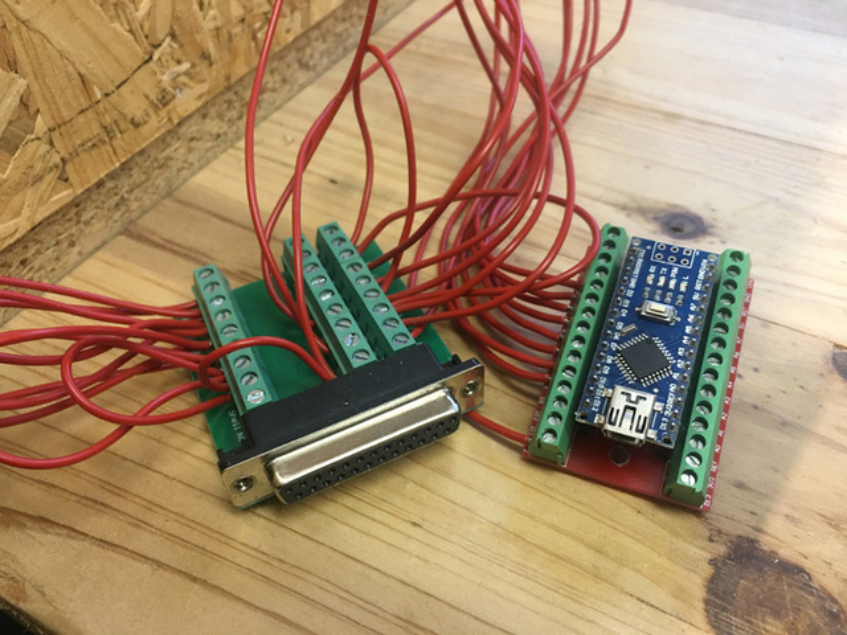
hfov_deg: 61.7
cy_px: 318
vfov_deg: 48.2
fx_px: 710
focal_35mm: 29
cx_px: 424
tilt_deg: -45.3
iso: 80
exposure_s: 1/17
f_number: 2.2
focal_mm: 4.15
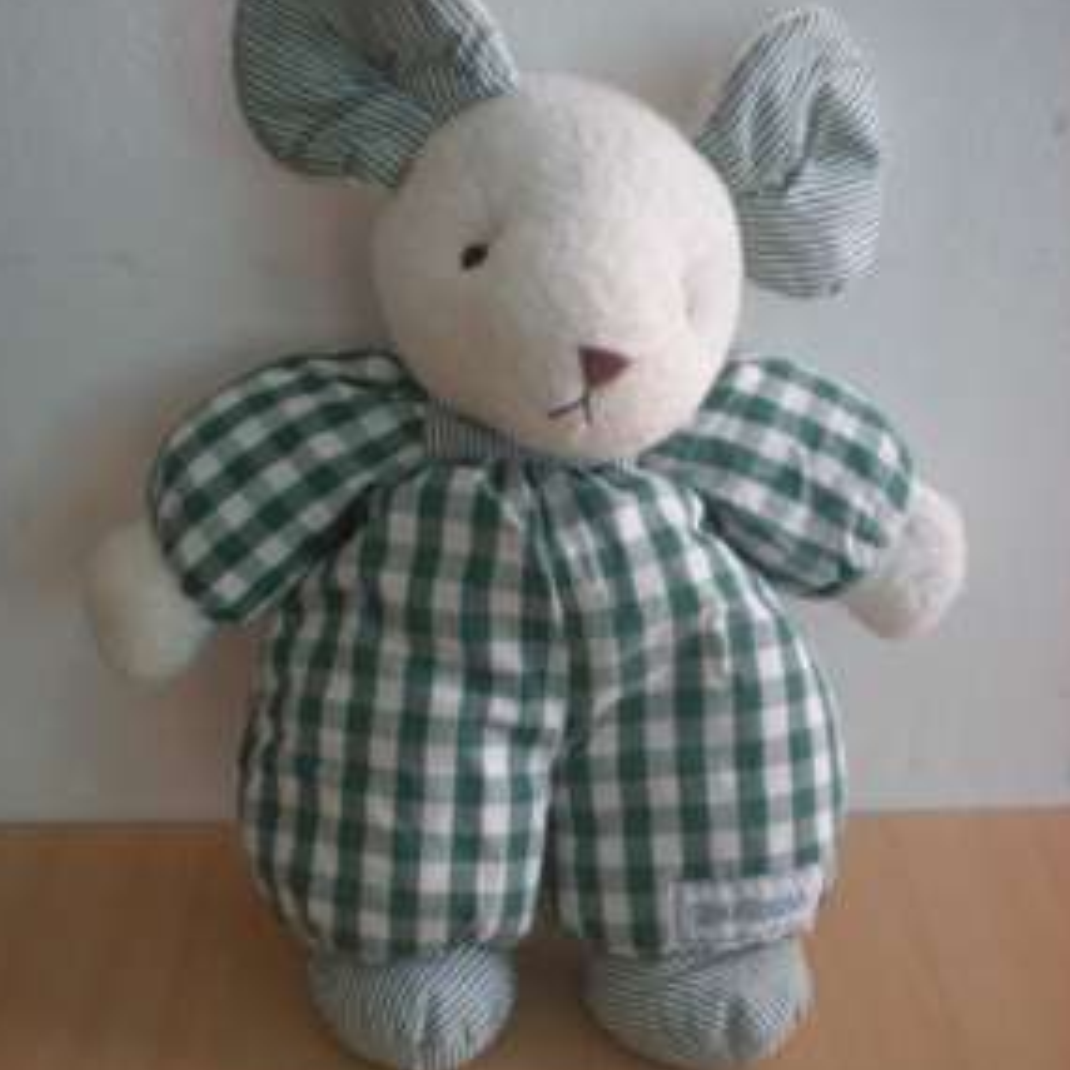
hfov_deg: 36.8
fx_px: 1609
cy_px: 589
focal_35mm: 46
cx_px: 526
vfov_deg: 36.8
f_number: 3.1
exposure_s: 1/60.3
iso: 166
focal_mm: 6.3
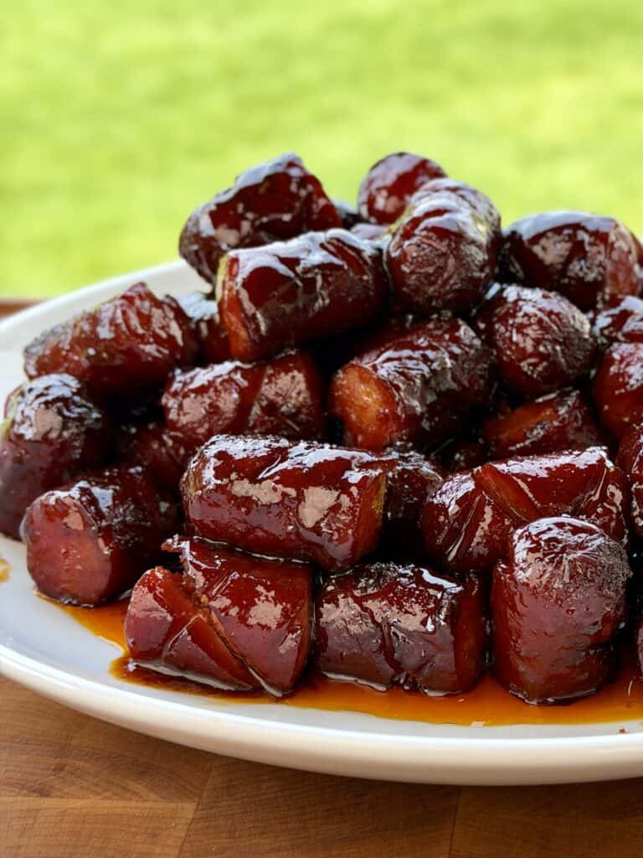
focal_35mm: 48
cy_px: 429
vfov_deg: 39.7
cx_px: 322
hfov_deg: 30.3
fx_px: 1189
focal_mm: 6.76
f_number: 1.78
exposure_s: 1/939
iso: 64
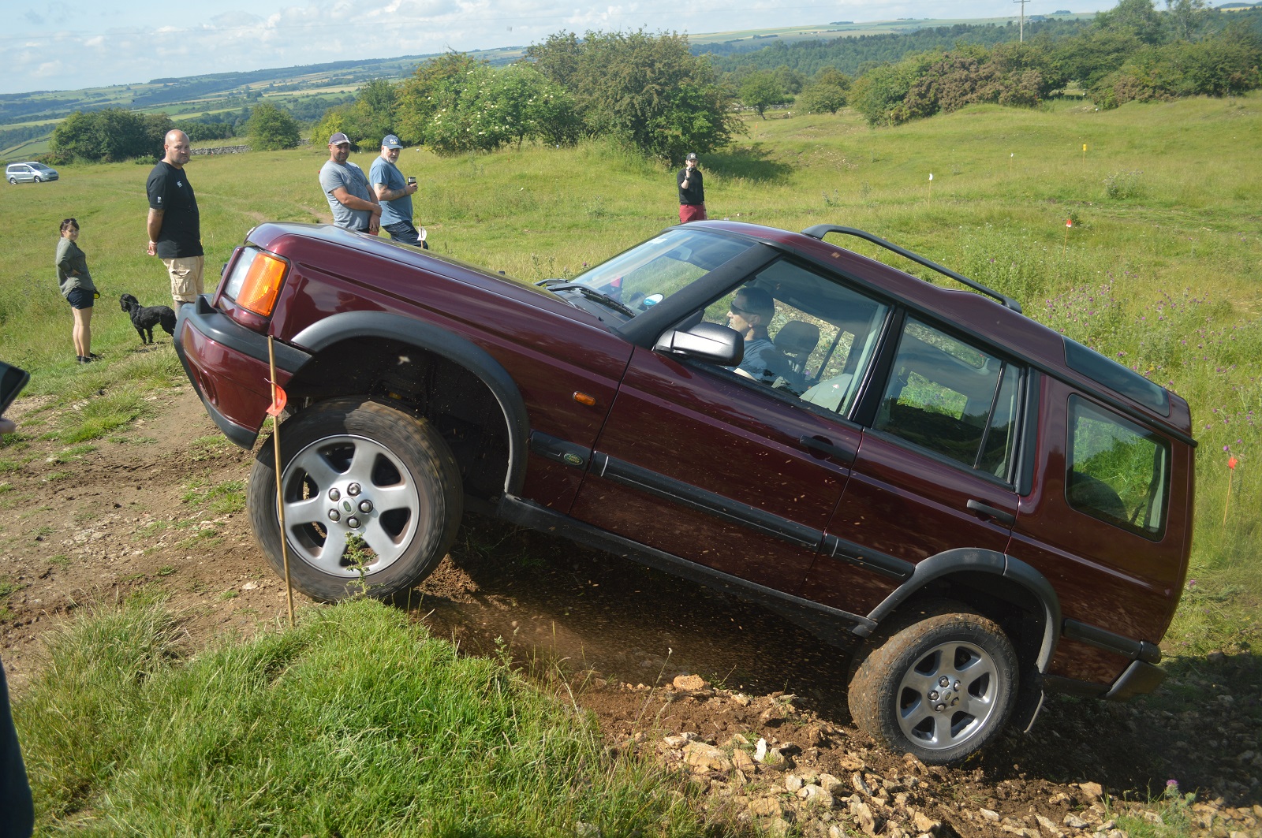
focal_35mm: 30
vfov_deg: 43.5
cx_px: 631
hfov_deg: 62.0
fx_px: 1050
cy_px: 419
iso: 100
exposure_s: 1/500
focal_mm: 20
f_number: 3.8
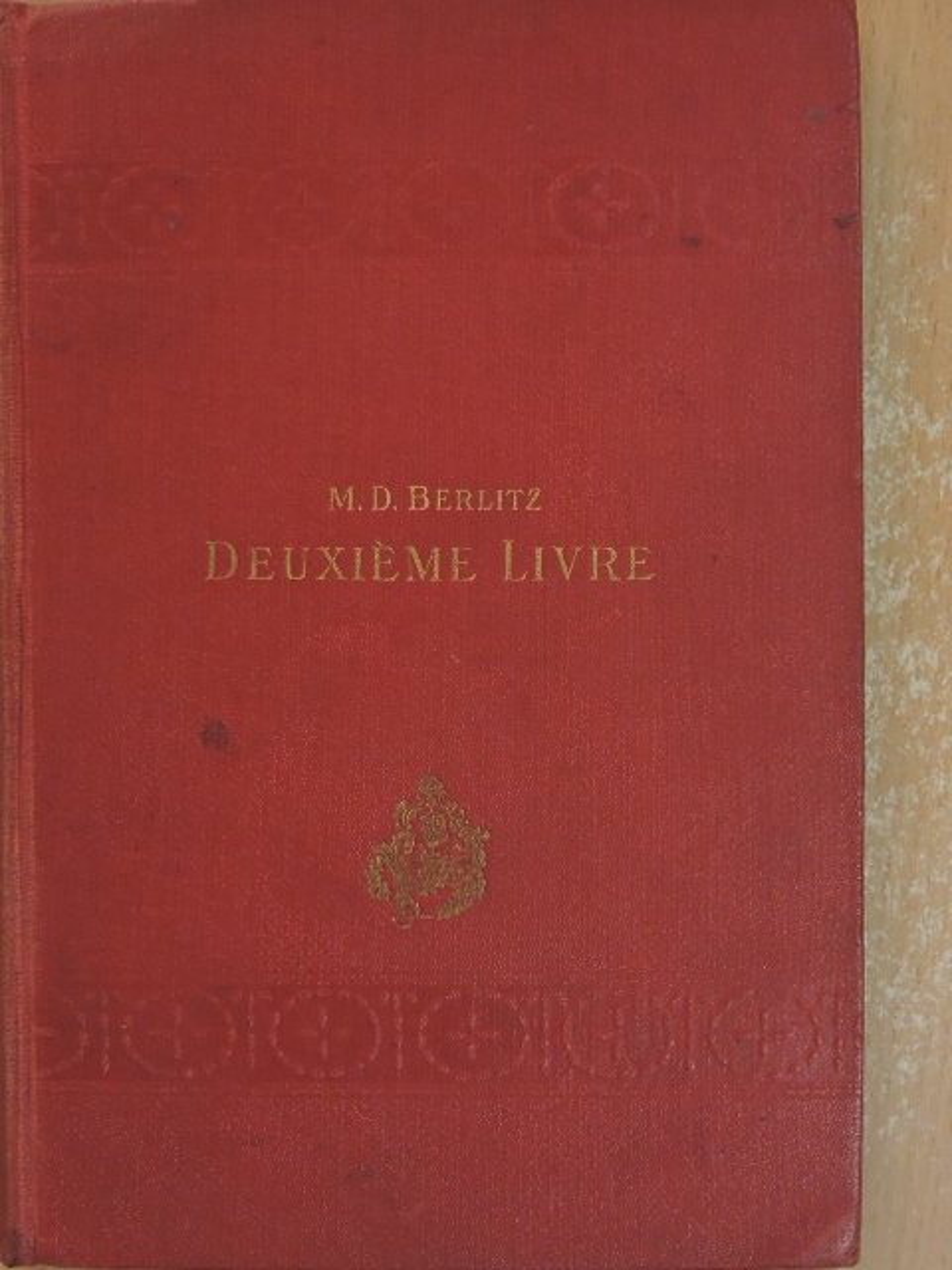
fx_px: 2200
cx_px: 476
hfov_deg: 24.4
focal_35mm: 60
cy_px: 635
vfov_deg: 32.2
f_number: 4.2
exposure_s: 1/30
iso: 800
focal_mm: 10.7
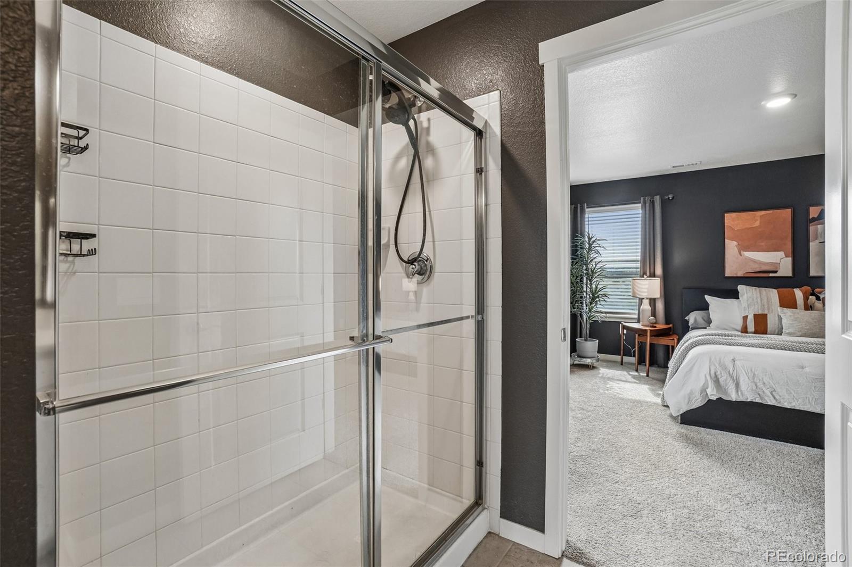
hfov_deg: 100.4
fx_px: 355
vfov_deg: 77.3
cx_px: 426
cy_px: 284
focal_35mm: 15
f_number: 8
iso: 400
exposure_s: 1/25
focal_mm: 10
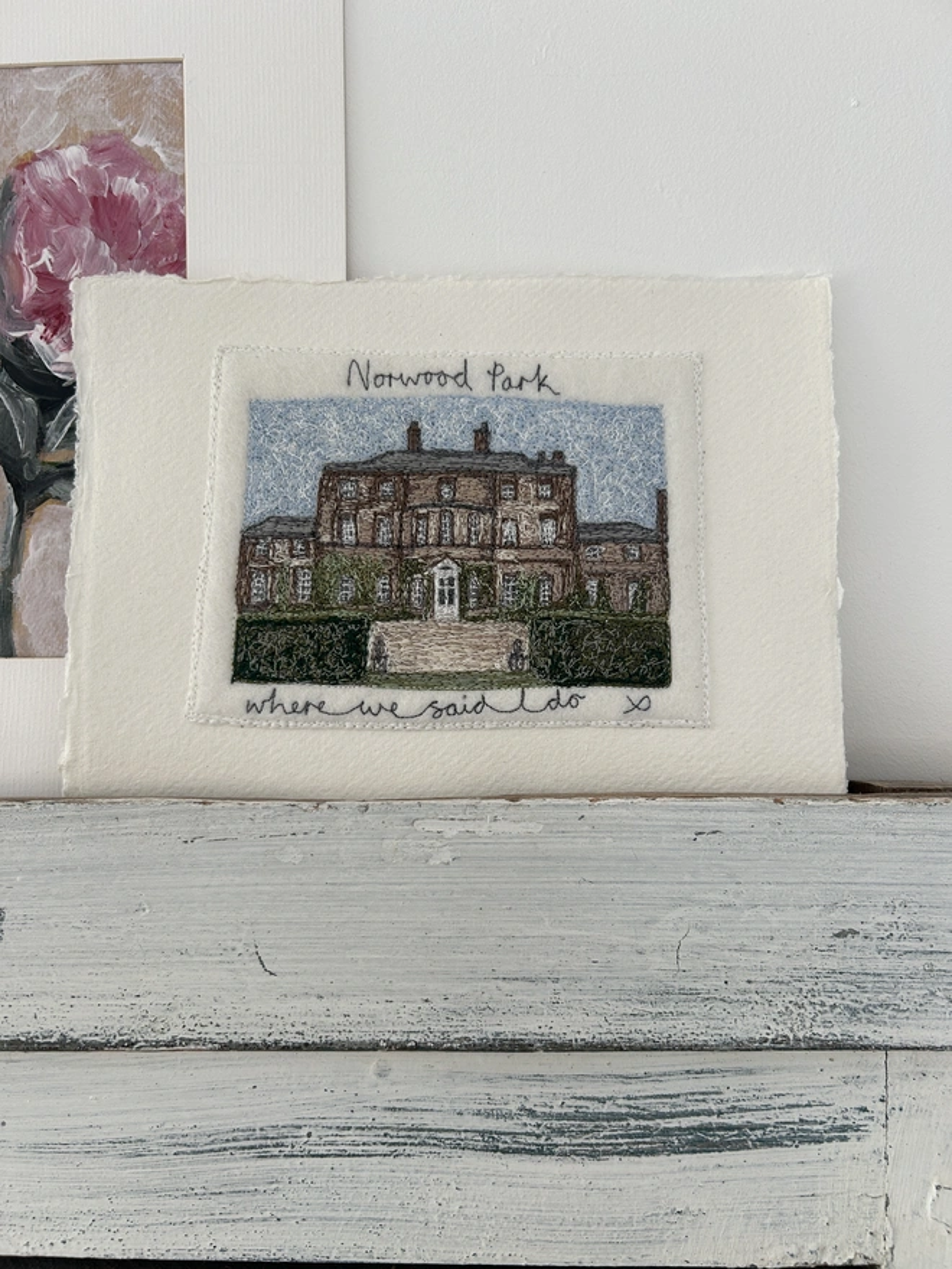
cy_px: 634
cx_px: 476
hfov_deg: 53.1
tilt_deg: -3.4
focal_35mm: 26
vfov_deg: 67.3
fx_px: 953
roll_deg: +0.8
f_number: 1.5
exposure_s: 1/121
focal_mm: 5.7
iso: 80
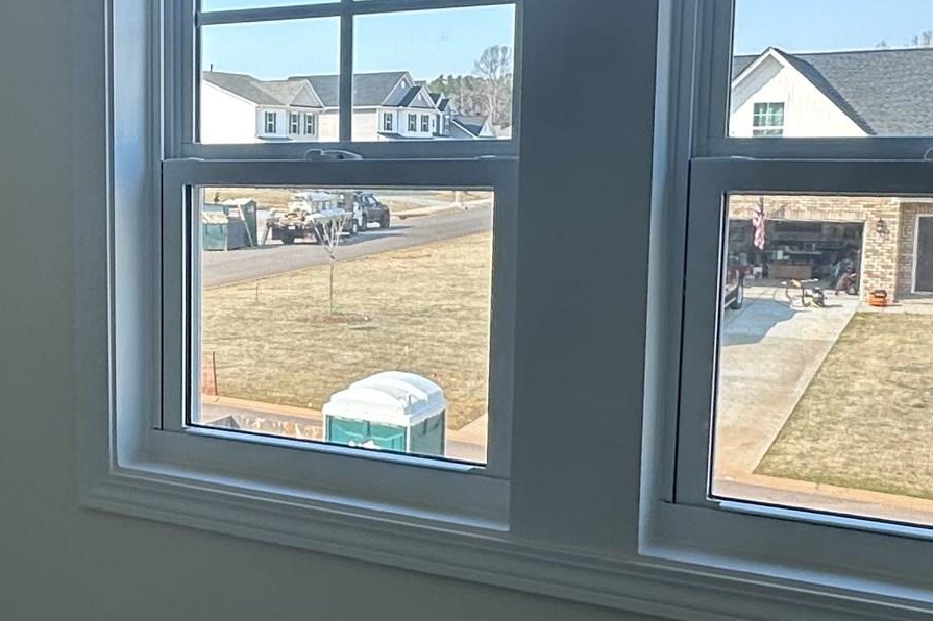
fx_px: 1295
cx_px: 129
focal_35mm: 50
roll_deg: +0.0
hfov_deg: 37.5
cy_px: 303
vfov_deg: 27.0
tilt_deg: -5.5
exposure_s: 1/212
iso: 40
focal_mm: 2.22
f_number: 2.2
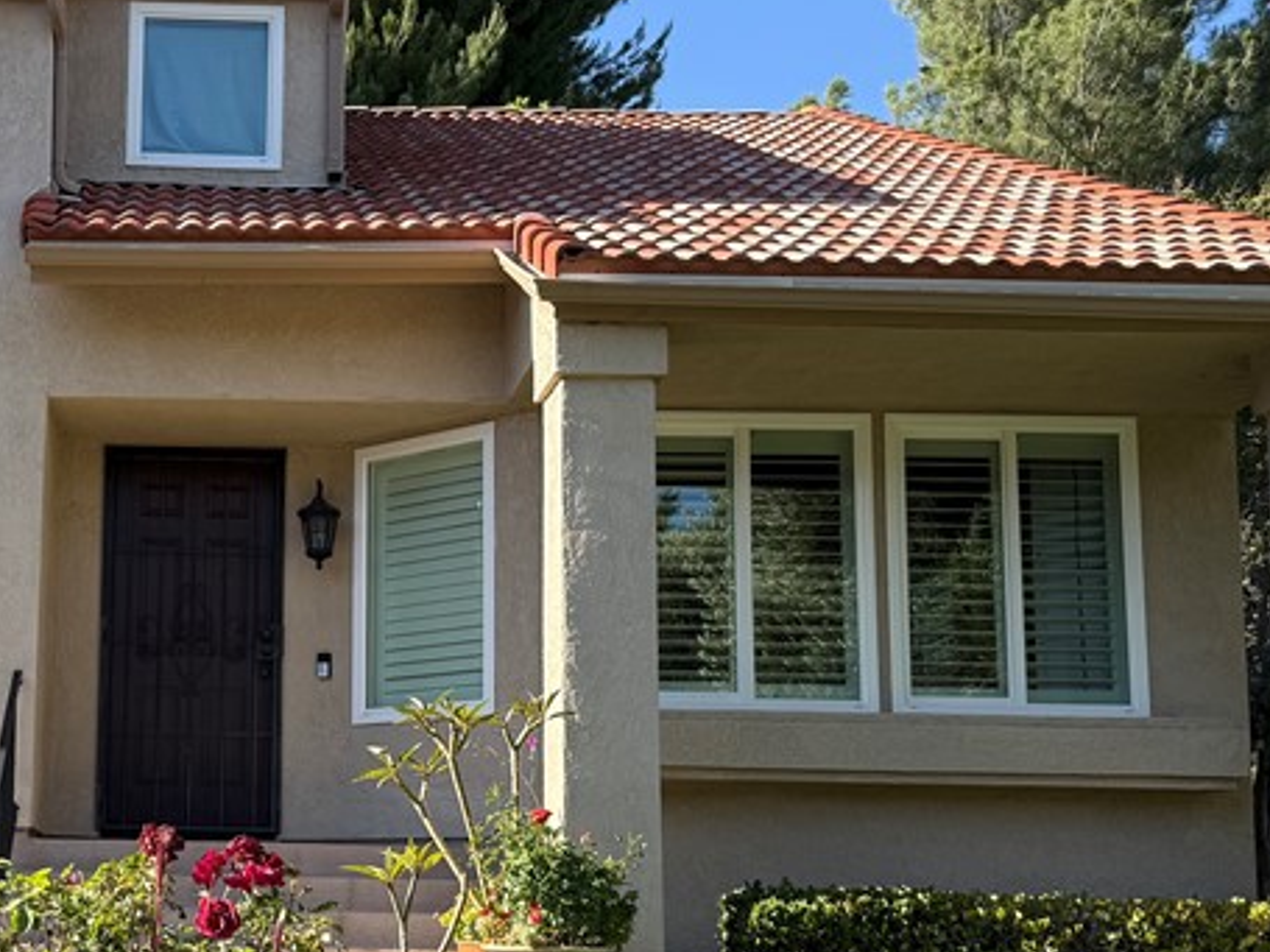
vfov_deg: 26.9
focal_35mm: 54
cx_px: 201
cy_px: 631
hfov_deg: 34.2
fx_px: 1981
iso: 80
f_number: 1.78
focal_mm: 6.76
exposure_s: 1/1522
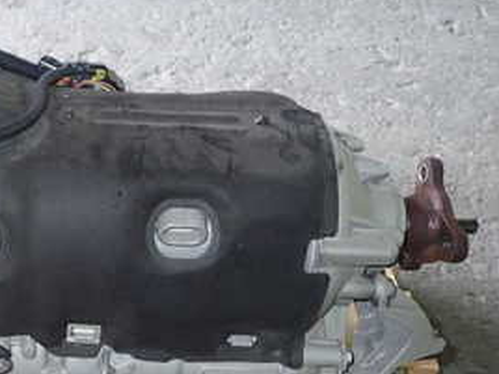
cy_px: 246
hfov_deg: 31.2
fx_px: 807
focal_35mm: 56
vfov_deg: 26.0
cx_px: -26
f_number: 2
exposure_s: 1/30
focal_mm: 4.5
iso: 200
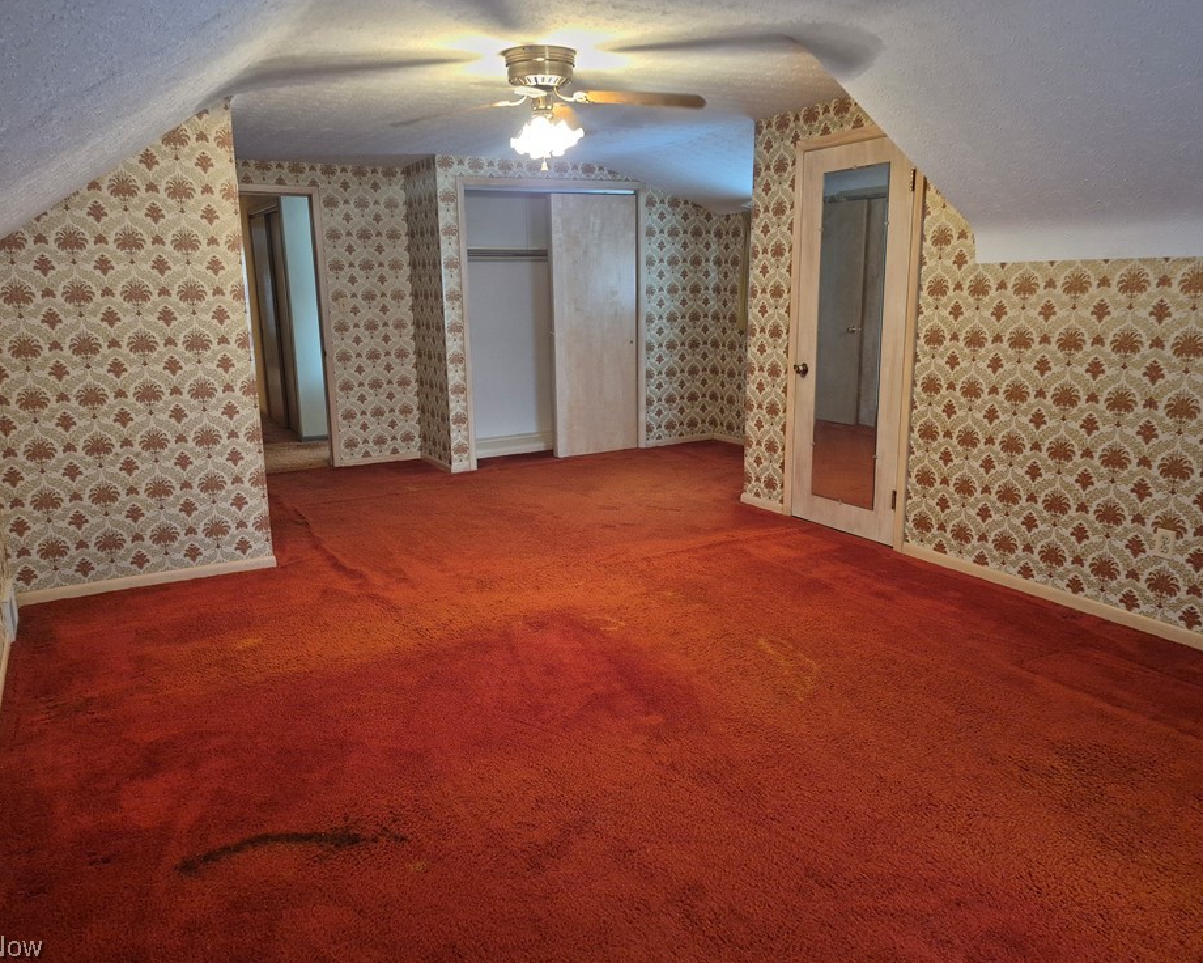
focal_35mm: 25
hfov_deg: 68.1
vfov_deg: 56.8
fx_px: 890
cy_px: 474
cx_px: 583
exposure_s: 1/60
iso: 800
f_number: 1.8
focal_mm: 5.4
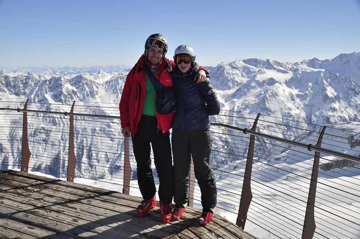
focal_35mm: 32
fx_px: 315
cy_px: 120
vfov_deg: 41.6
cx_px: 180
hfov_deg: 59.5
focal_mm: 21
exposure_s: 1/200
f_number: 9
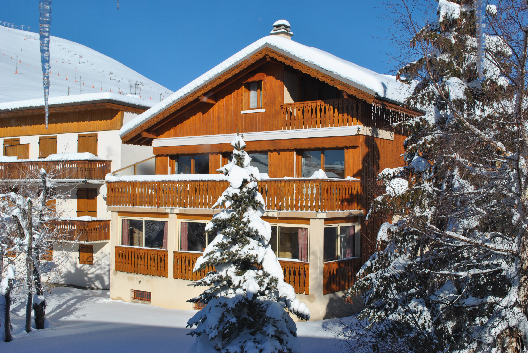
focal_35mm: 39
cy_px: 176
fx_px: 573
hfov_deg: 49.5
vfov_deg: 34.3
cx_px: 264
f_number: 9
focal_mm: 26
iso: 100
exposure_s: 1/320
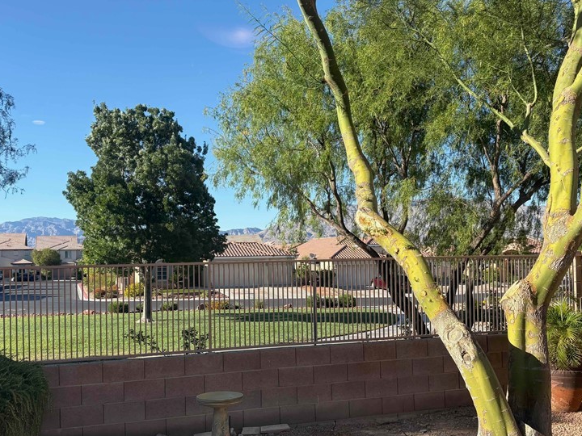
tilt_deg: +1.5
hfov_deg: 50.1
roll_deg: +1.1
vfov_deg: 38.6
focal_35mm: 37
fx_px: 622
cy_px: 245
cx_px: 267
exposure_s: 1/1337
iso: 50
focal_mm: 5.96
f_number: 1.6
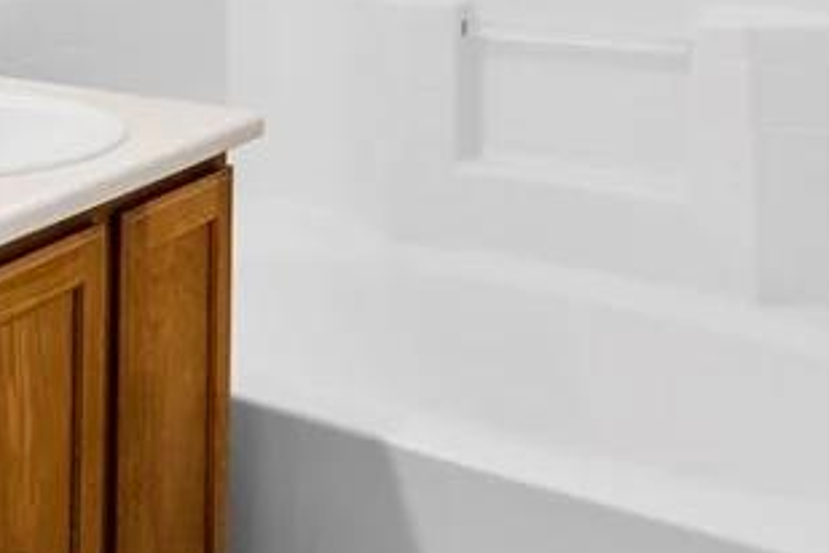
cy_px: -168
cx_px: -182
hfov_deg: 31.1
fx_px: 1220
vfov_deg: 22.7
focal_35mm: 53
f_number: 9
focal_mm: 16
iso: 800
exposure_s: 1/6
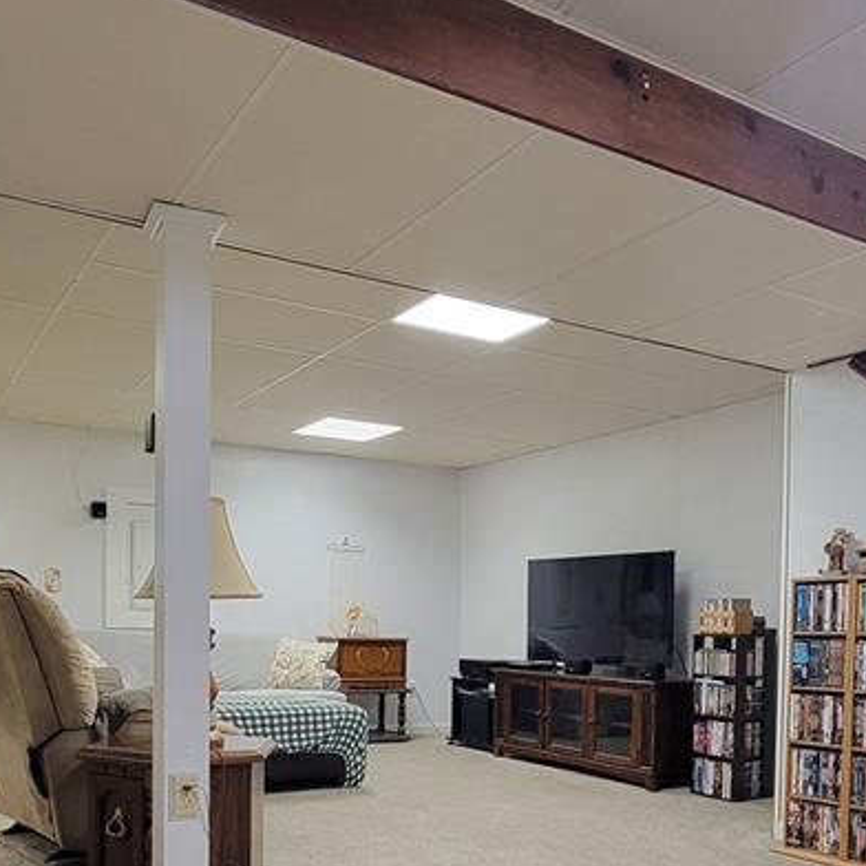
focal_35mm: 30
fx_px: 849
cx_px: 398
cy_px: 619
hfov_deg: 54.0
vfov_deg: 52.3
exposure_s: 1/60
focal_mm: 2.2
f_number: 2.2
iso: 320
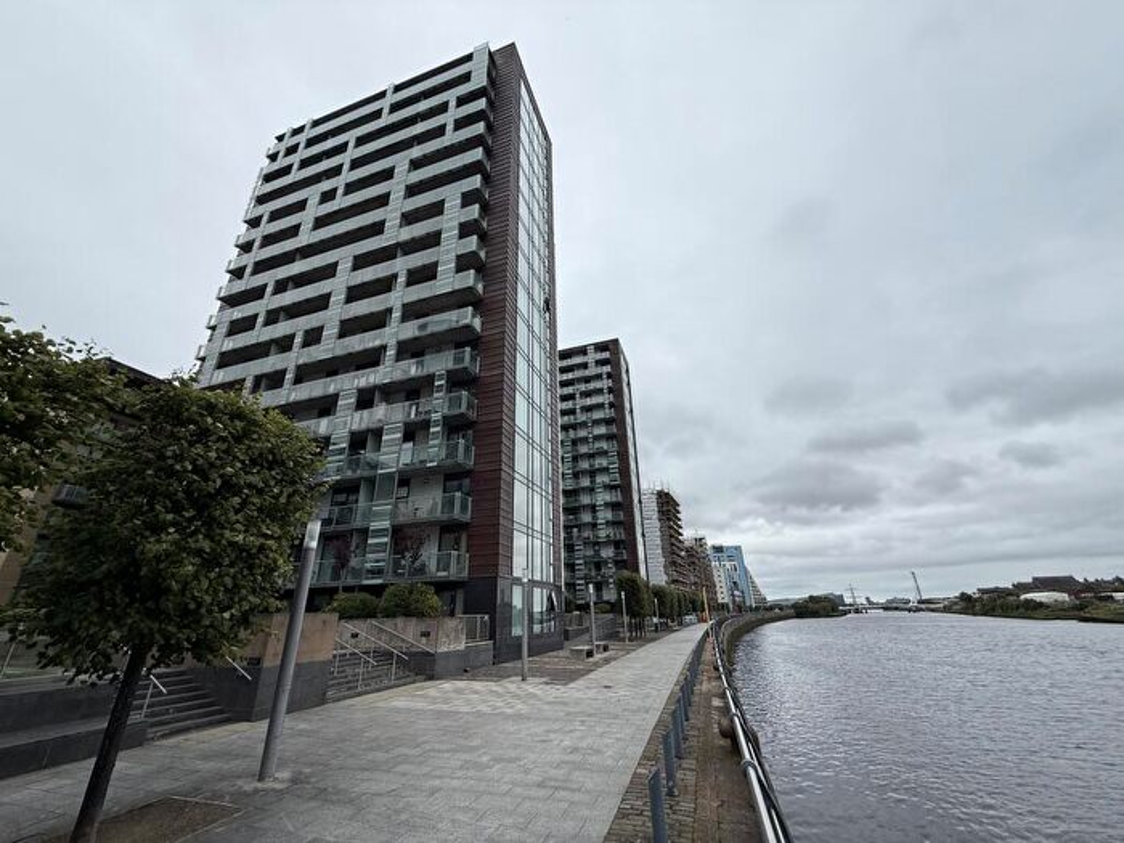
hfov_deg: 102.1
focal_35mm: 14
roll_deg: +1.1
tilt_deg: +23.1
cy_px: 422
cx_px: 562
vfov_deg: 85.7
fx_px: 455
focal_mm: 2.22
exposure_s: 1/914
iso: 50
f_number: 2.2
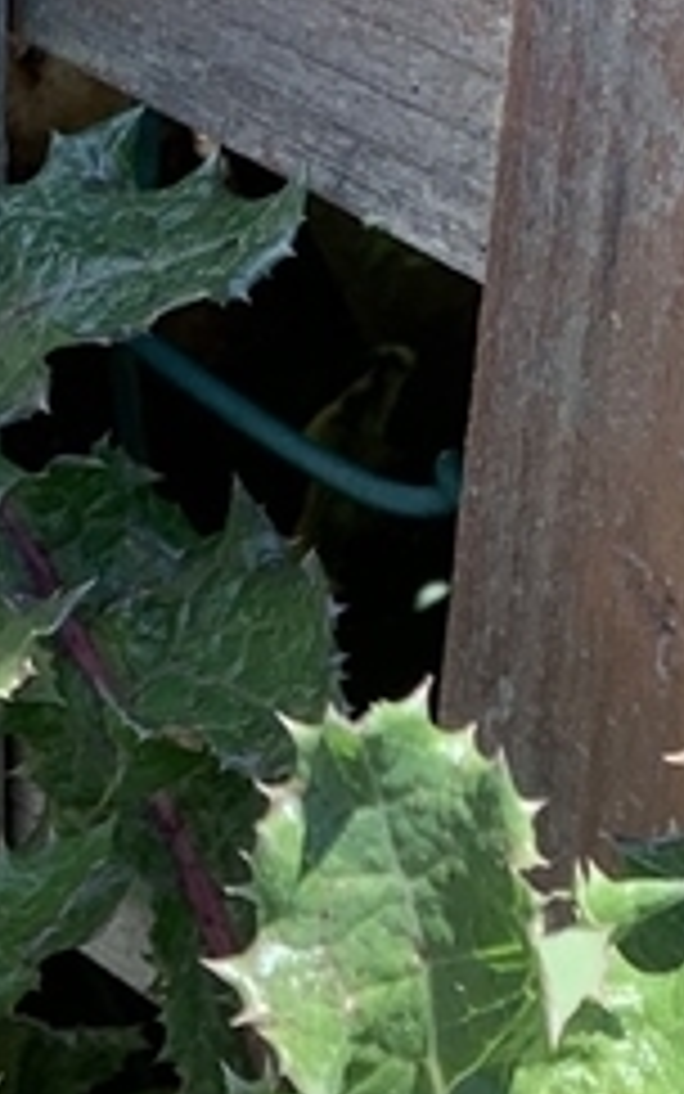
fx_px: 4054
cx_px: 252
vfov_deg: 14.4
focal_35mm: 136
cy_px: 1585
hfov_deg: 9.6
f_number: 1.8
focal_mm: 4.25
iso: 25
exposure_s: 1/612
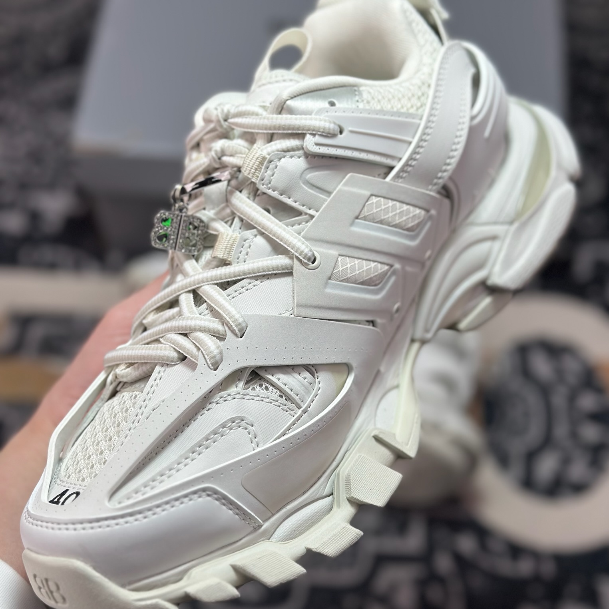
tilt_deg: -59.8
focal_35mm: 57
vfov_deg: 30.0
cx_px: 306
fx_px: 1135
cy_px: 323
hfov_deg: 30.0
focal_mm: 6.86
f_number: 1.78
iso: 80
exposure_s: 1/1751
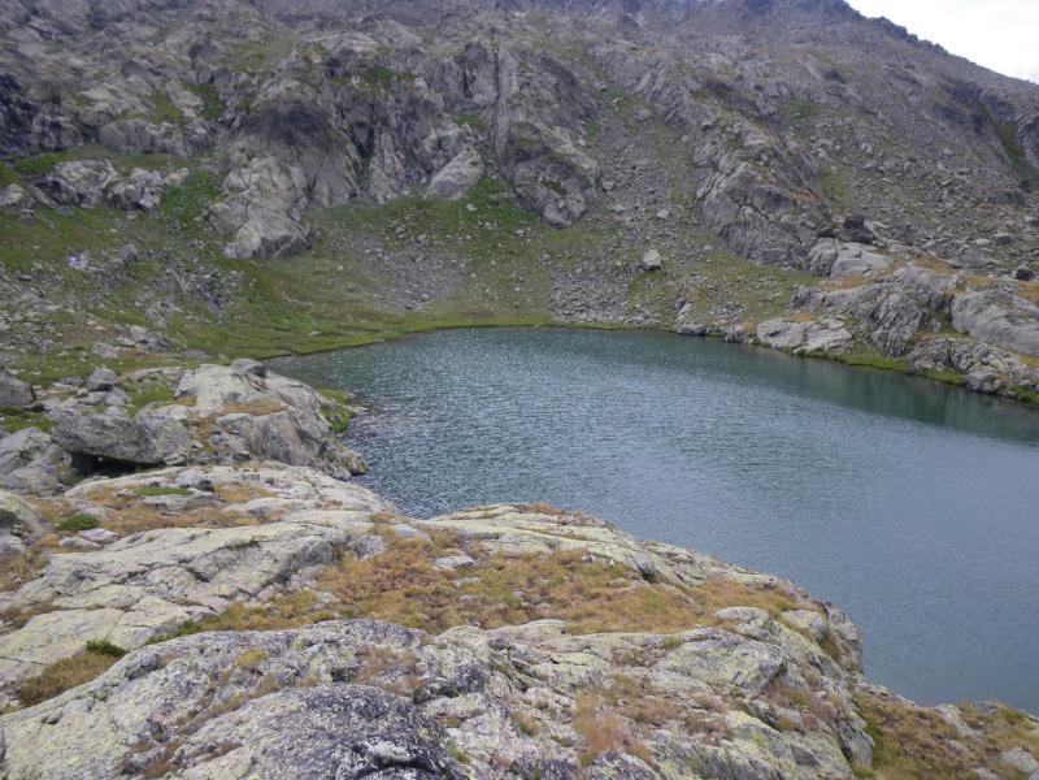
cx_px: 520
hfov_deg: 63.4
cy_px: 390
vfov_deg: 49.7
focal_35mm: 28
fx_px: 840
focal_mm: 5
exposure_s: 1/250
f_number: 4.2
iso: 50
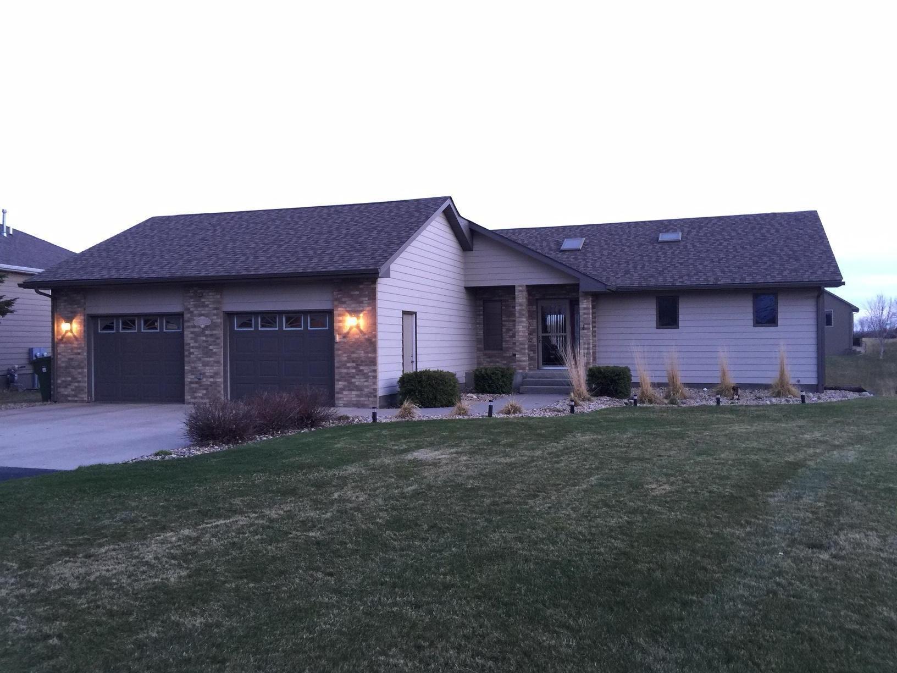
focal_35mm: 29
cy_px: 336
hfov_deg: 61.7
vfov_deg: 48.2
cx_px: 448
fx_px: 751
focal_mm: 4.15
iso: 50
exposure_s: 1/15
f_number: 2.2
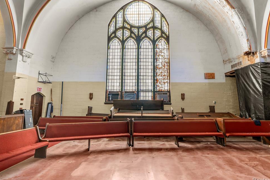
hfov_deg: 93.3
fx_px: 127
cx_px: 137
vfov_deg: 70.4
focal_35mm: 17
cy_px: 89
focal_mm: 16
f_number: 8
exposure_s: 1/2.5
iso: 400
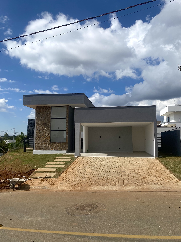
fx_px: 181
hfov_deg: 53.1
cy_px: 121
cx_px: 90
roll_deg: +0.9
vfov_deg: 67.3
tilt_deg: +8.8
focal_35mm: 26
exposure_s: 1/9615
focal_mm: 4.25
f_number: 1.8
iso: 32
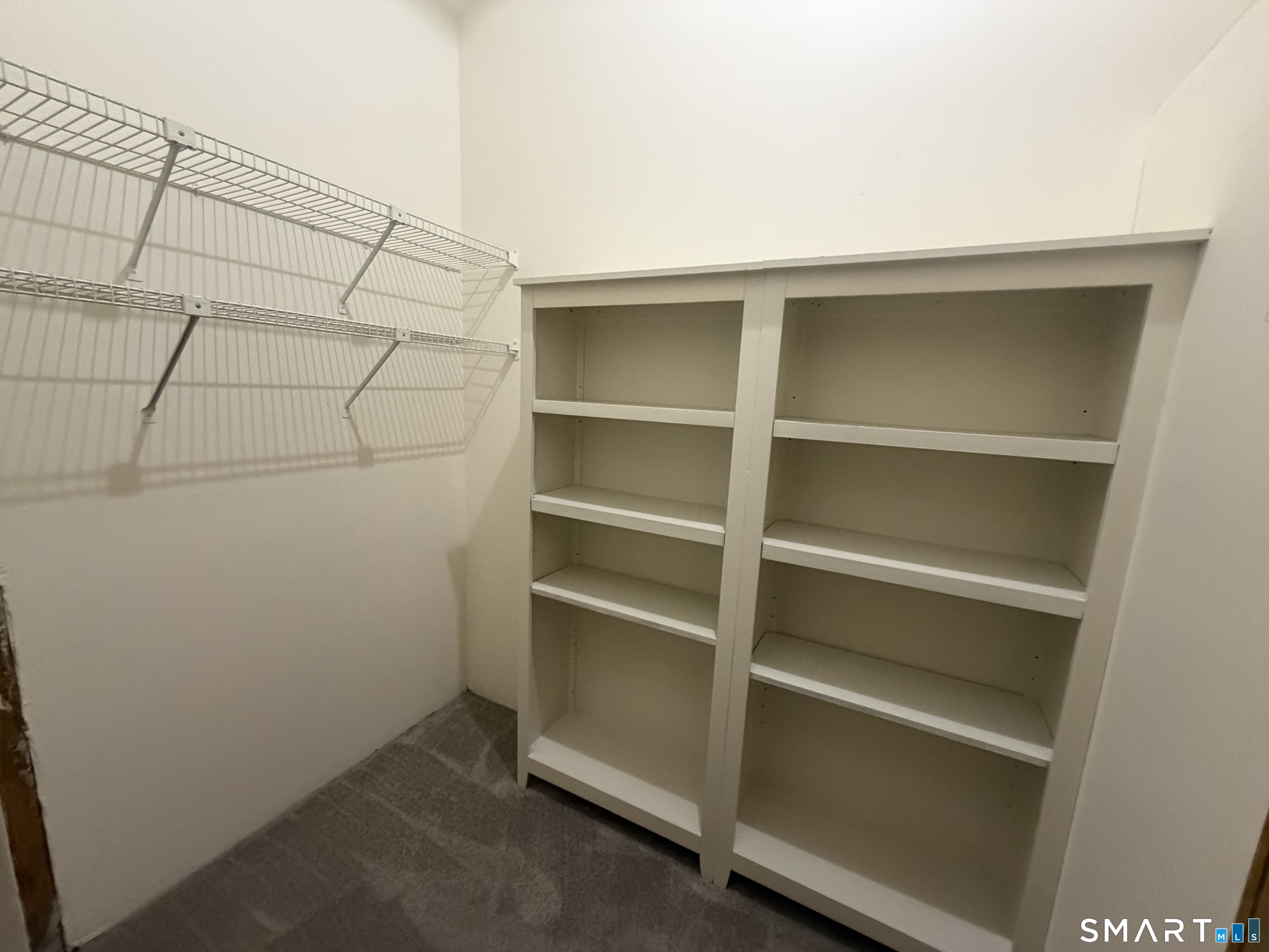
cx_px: 634
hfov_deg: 102.1
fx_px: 513
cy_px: 476
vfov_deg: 85.7
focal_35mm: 14
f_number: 2.2
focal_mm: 2.22
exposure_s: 1/60
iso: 640
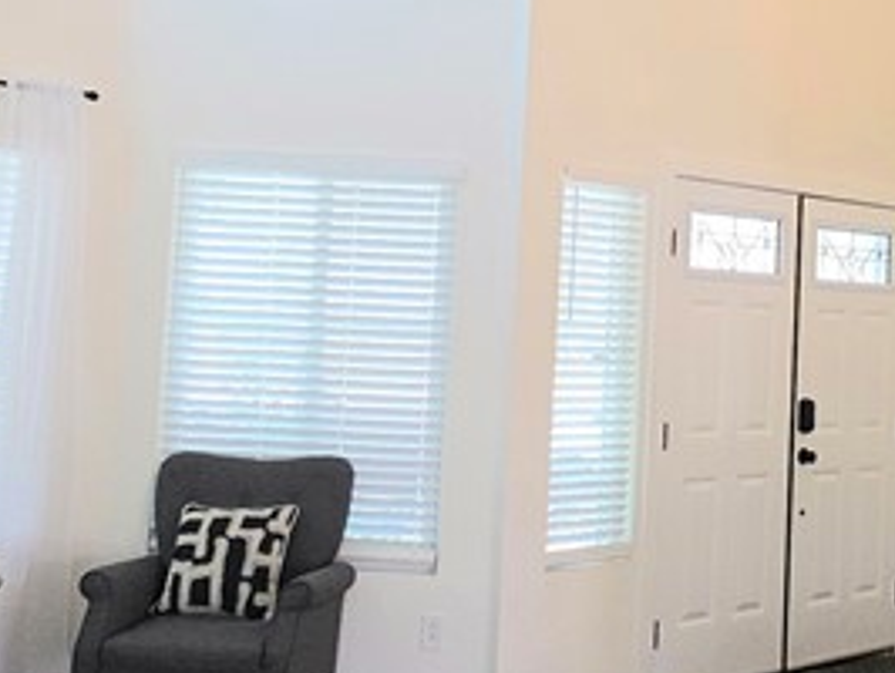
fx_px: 1294
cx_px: 710
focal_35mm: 50
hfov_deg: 36.9
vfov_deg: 28.9
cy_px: 212
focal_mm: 2.2
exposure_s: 1/60.2
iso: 32
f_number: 1.9
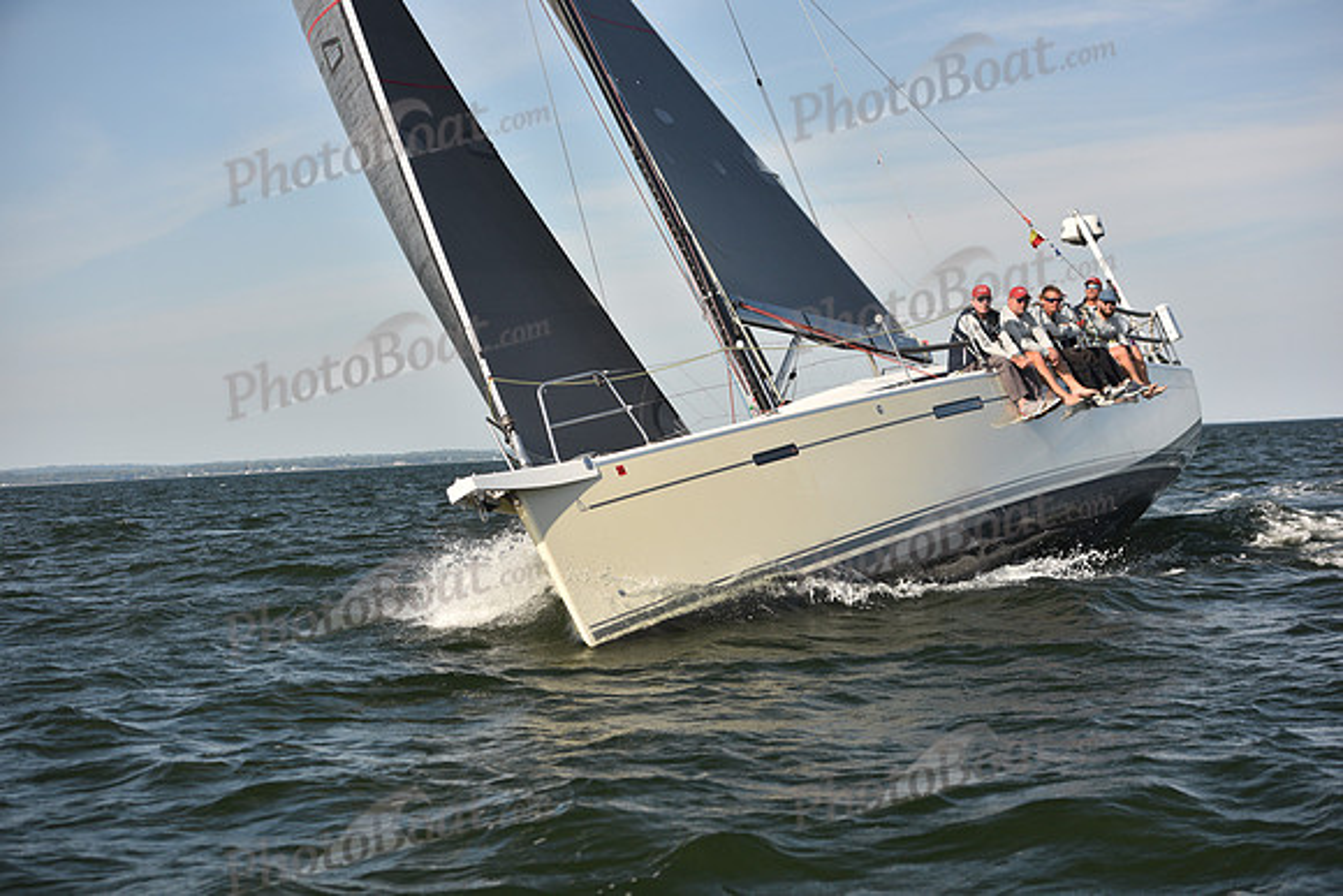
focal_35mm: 70
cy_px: 448
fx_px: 2612
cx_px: 672
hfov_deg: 28.8
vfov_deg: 19.5
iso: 250
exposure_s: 1/800
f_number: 4.5
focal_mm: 70
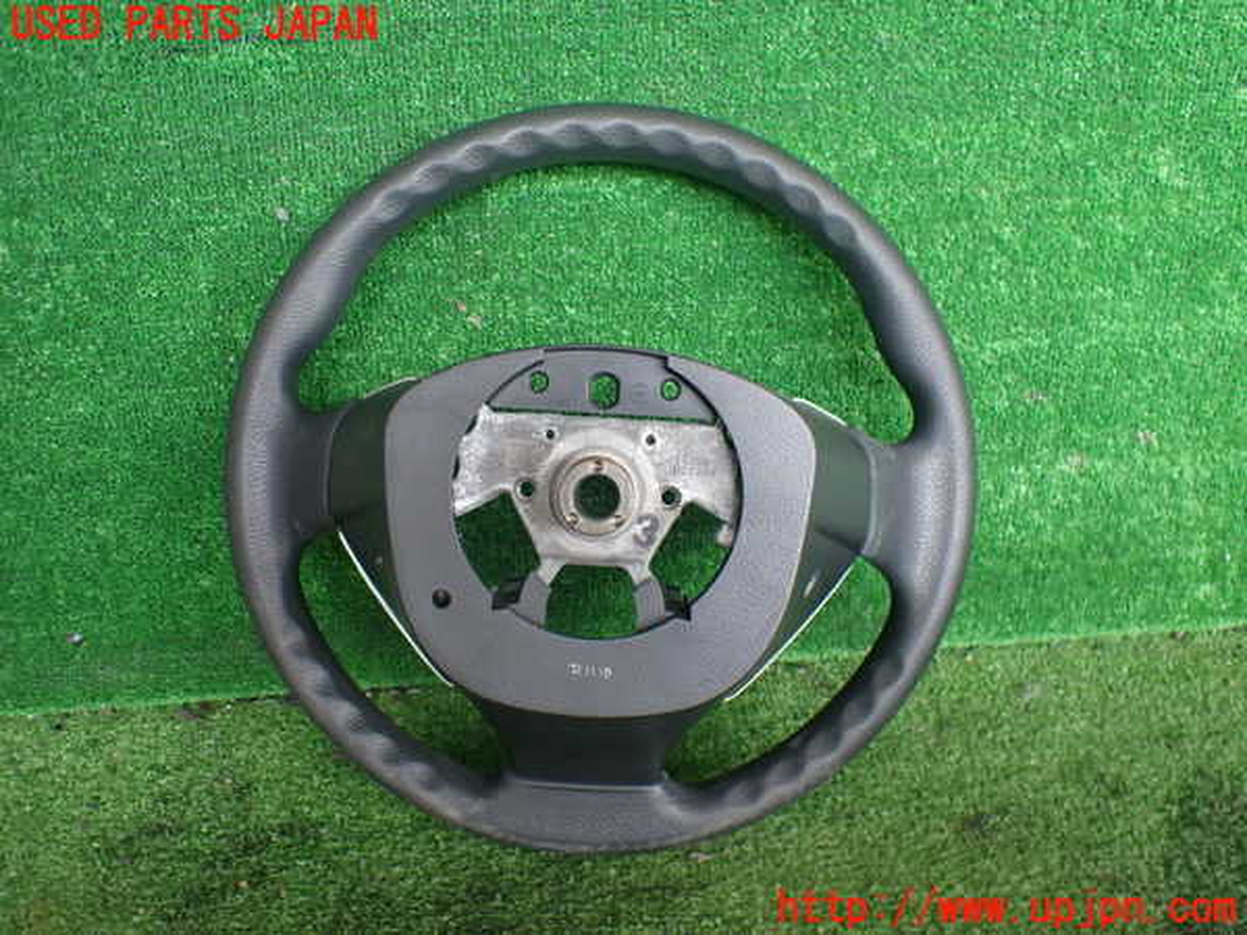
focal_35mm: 30
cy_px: 468
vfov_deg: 46.8
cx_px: 624
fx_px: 1081
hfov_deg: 60.0
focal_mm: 5.4
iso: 250
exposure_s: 1/125
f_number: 2.3
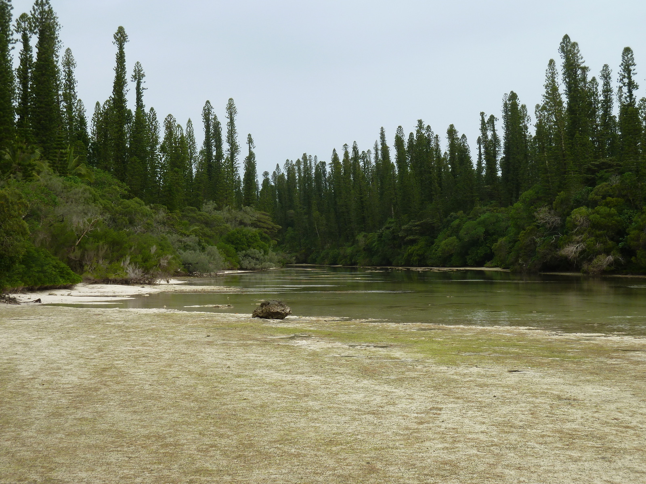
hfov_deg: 27.0
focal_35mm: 72
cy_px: 242
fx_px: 1344
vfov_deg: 20.4
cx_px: 323
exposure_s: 1/160
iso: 80
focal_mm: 11.9
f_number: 4.1
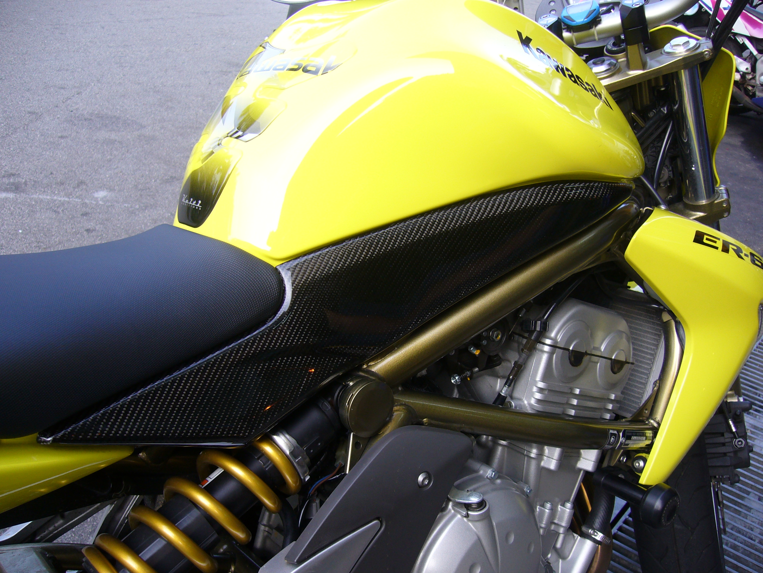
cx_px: 382
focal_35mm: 35
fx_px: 771
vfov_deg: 40.7
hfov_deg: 52.6
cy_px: 286
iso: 80
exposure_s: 1/50
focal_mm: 5.8
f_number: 2.8
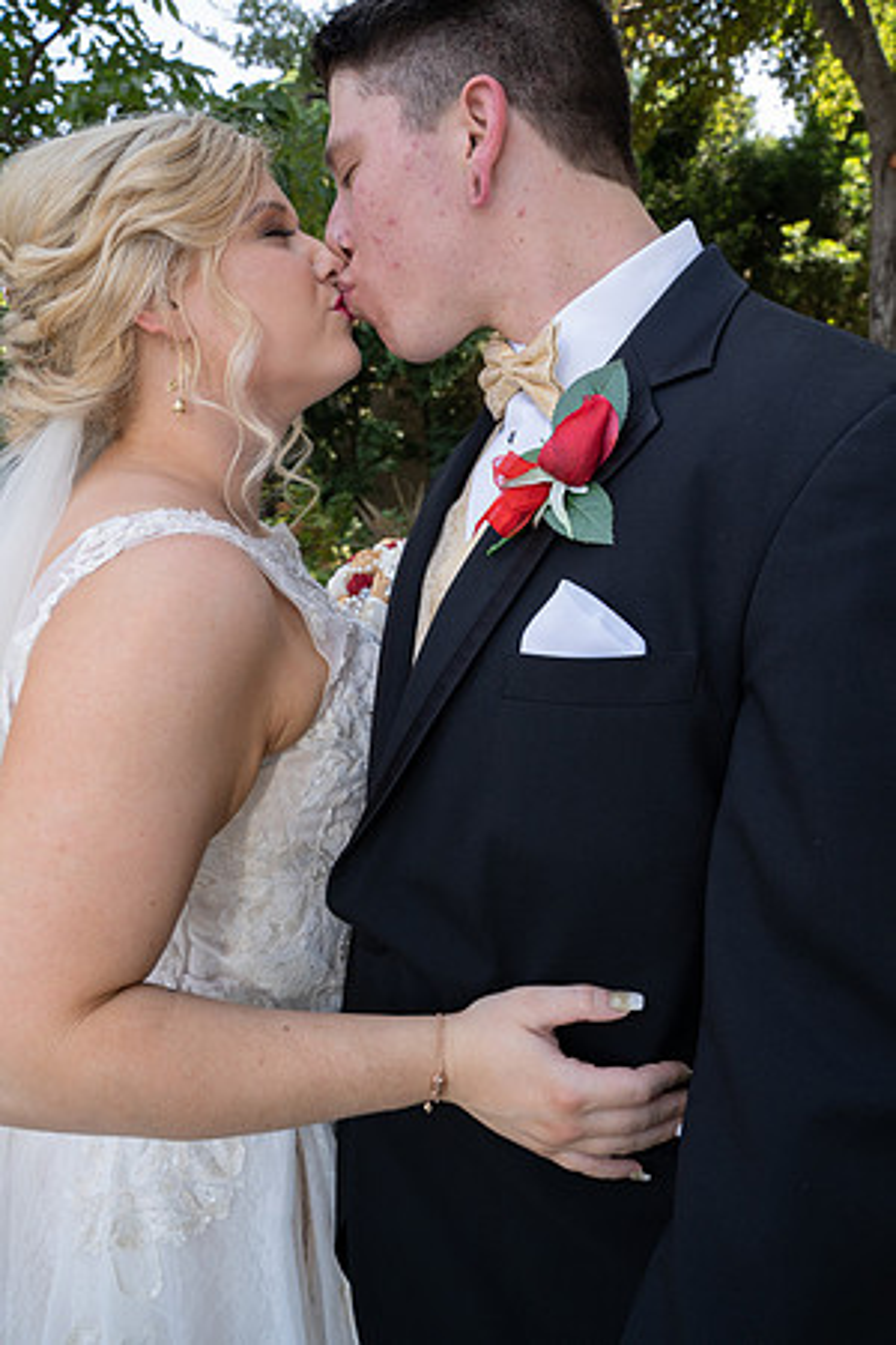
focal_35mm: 24
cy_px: 672
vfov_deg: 73.7
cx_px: 448
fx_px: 896
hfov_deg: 53.1
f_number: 9
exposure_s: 1/125
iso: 500
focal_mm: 24
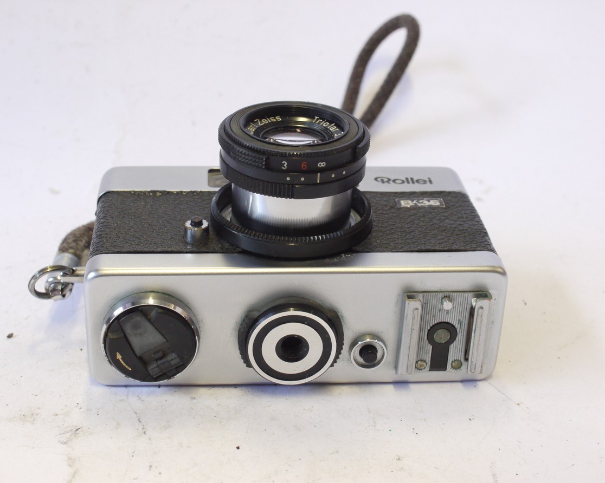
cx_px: 282
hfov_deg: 30.0
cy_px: 243
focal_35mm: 63
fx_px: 1128
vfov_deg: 24.2
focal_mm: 30
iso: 800
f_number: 9
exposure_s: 1/40
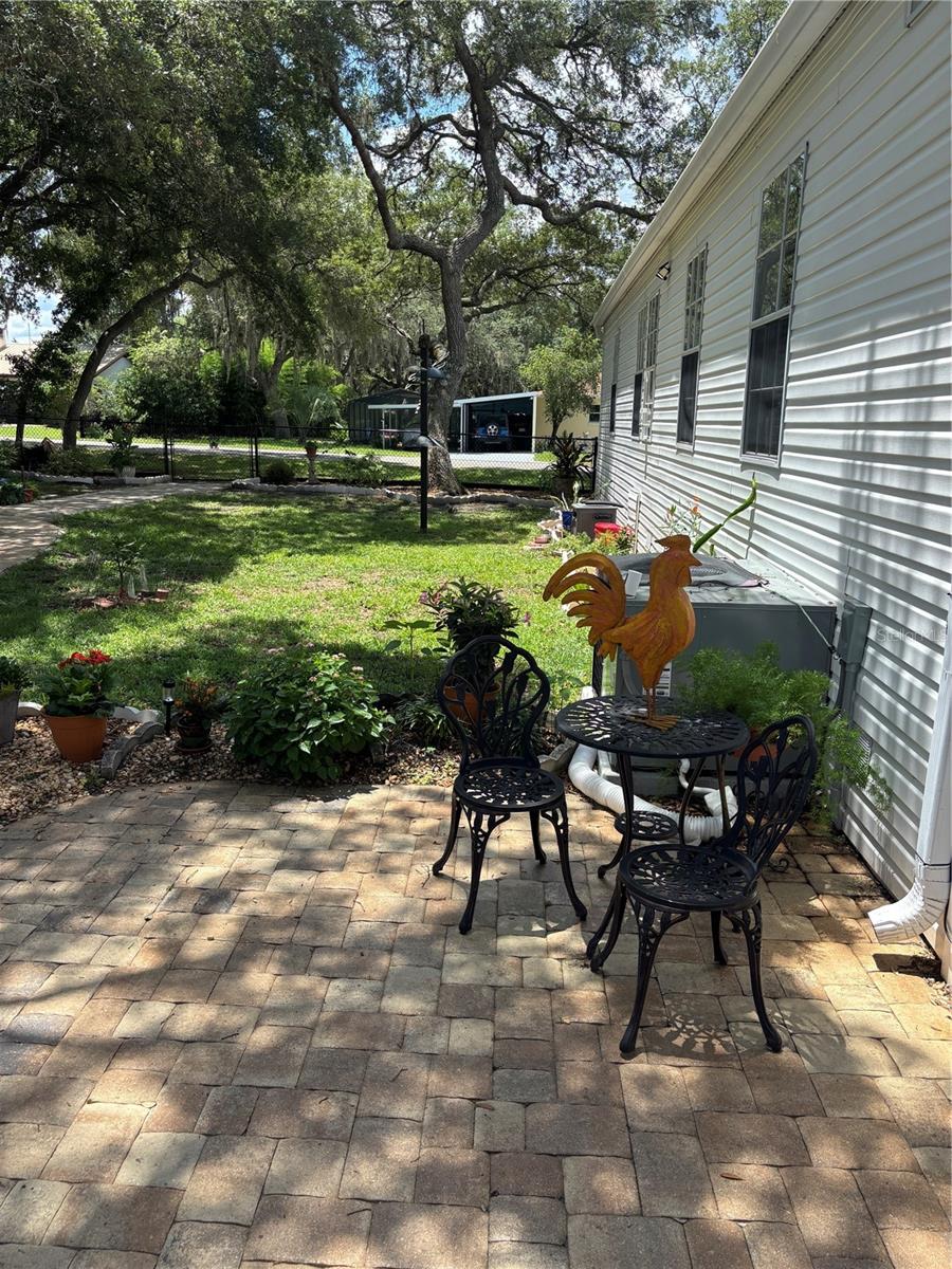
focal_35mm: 26
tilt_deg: -13.0
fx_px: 953
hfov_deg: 53.1
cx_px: 476
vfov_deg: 67.3
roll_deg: -2.1
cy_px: 634
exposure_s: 1/1126
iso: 50
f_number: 1.6
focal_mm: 5.96
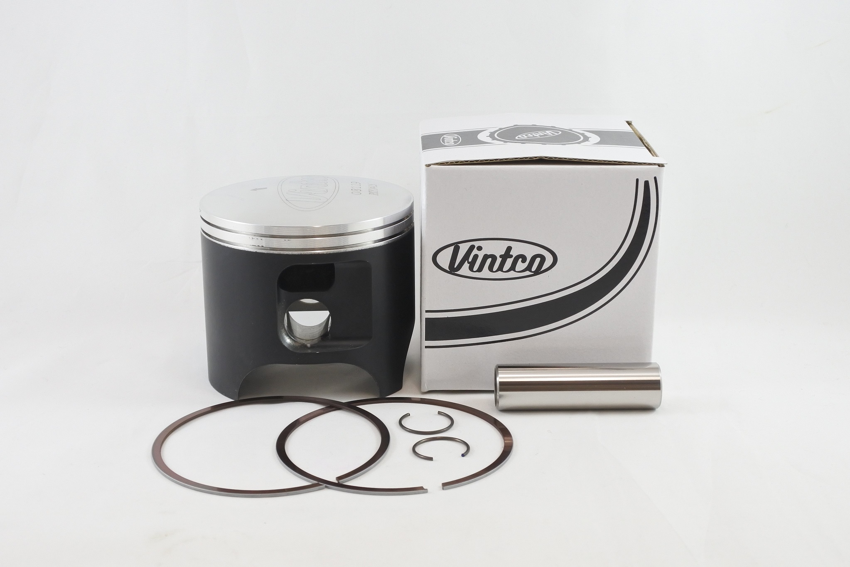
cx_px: 425
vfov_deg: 31.9
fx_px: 992
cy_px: 284
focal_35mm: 42
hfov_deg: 46.4
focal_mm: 15.7
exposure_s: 1/125
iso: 400
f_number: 4.2
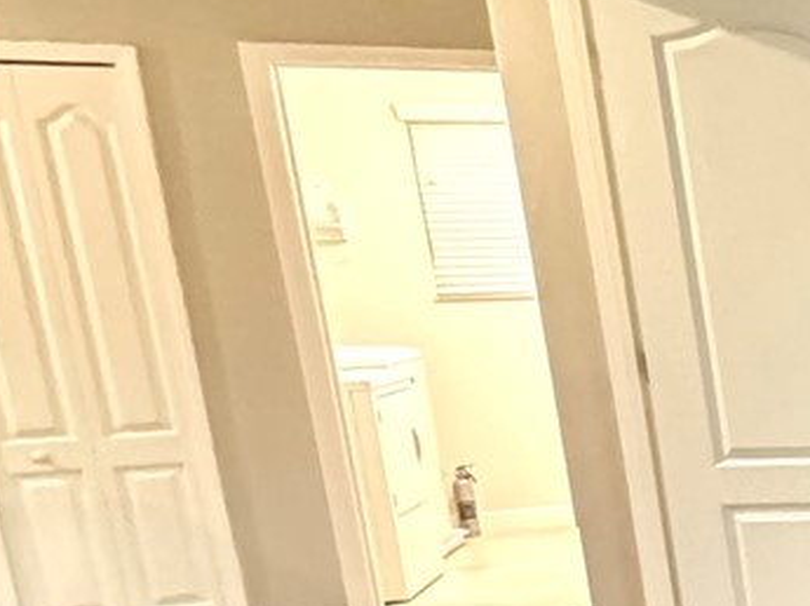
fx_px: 1519
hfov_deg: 16.1
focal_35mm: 65
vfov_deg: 22.2
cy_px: 489
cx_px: 1864
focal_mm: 2.22
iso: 1000
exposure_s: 1/60
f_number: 2.2
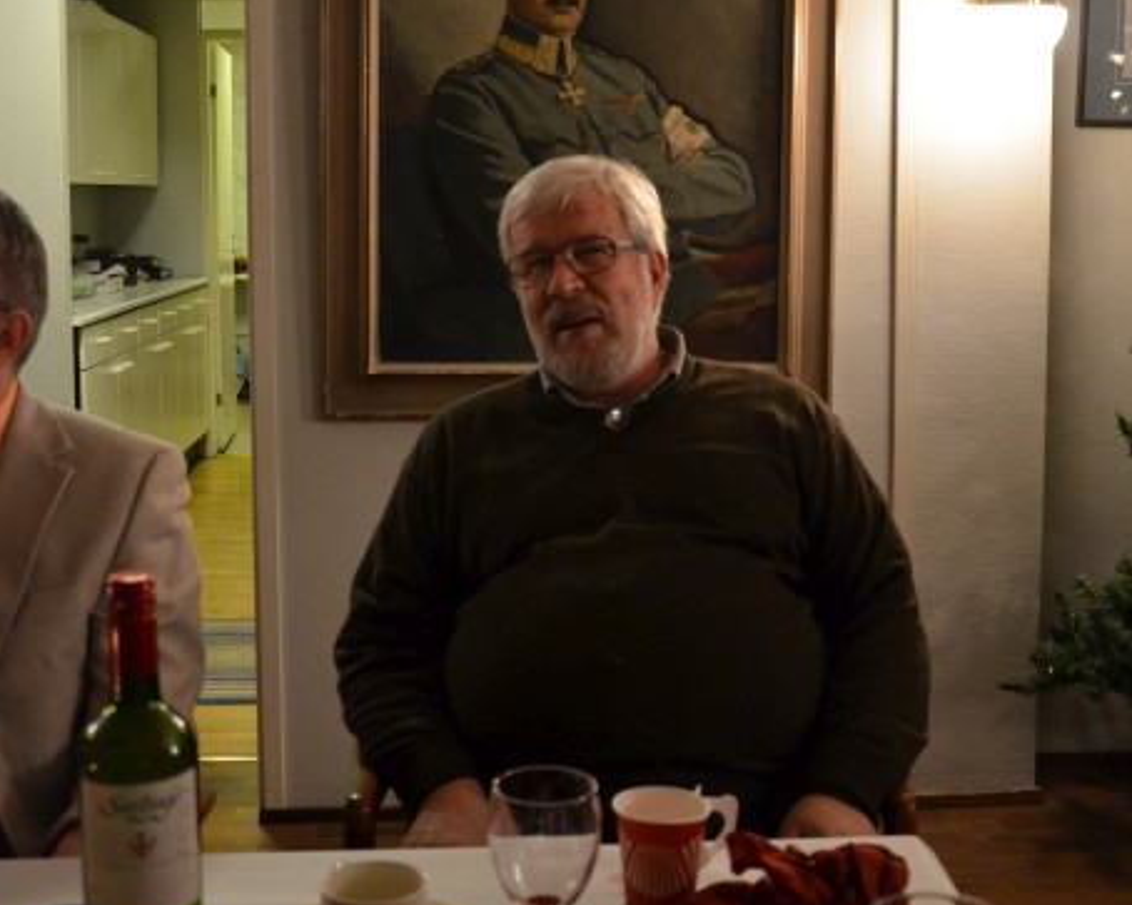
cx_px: 567
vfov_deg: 31.9
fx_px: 1574
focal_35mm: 47
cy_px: 317
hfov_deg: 39.5
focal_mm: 22
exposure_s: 1/30
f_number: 3.8
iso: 1600
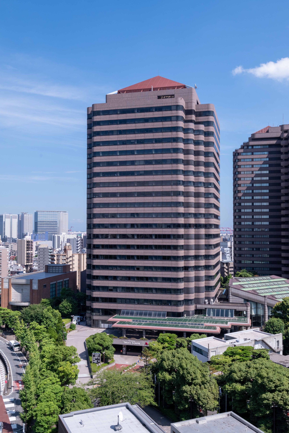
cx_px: 144
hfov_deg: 37.9
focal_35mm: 35
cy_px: 216
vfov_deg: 54.4
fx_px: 421
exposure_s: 1/400
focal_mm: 35
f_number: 13
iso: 400
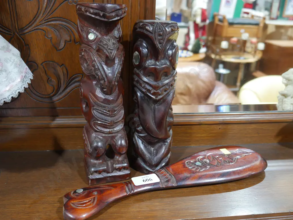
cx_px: 146
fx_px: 271
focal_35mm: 32
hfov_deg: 56.8
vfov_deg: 44.2
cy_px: 110
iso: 1250
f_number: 3.6
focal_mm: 16
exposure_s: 1/60
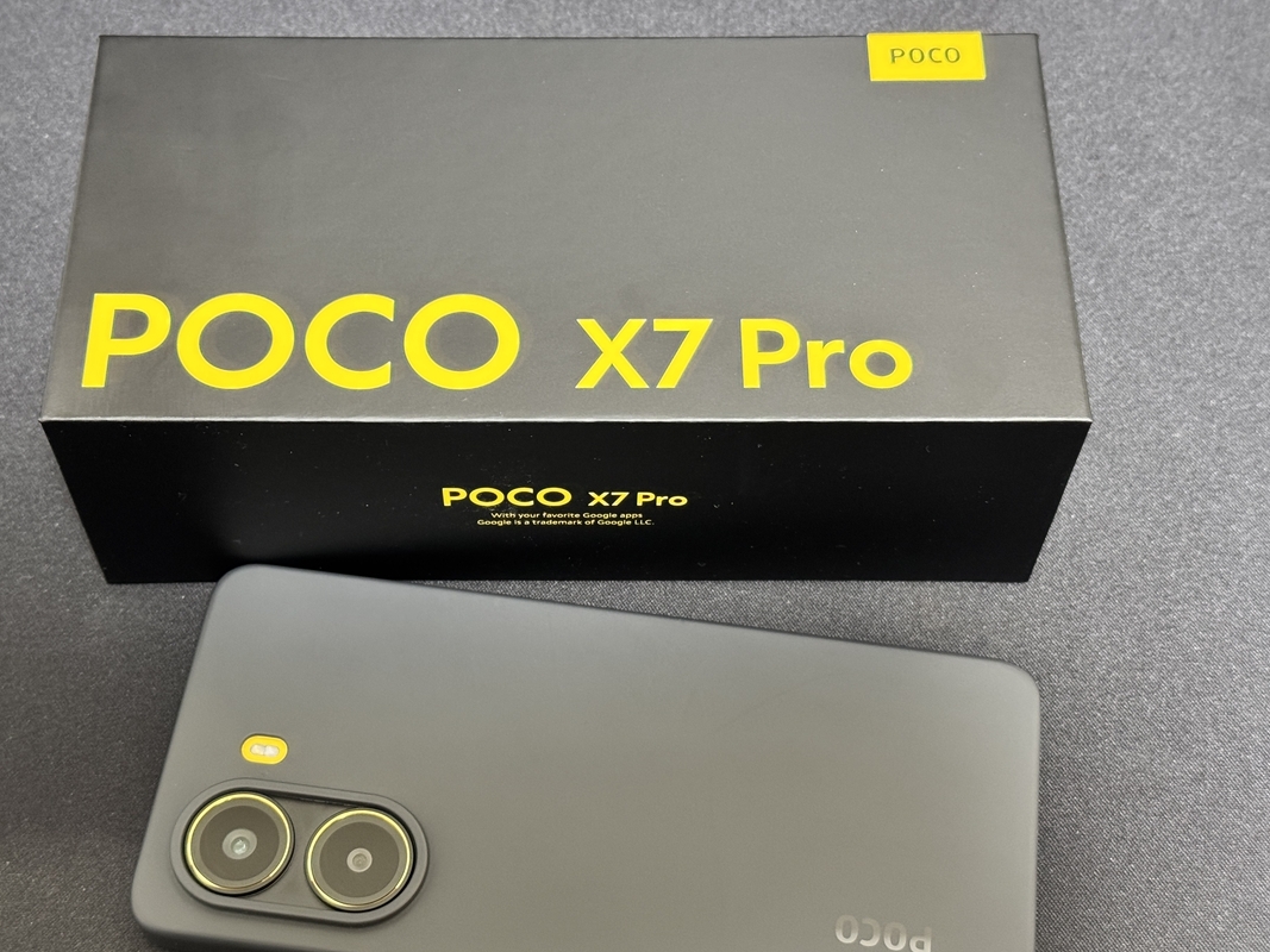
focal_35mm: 54
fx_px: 1981
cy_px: 516
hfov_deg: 35.5
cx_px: 570
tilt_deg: -59.8
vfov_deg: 27.0
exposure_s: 1/25
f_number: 1.78
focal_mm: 6.76
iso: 500
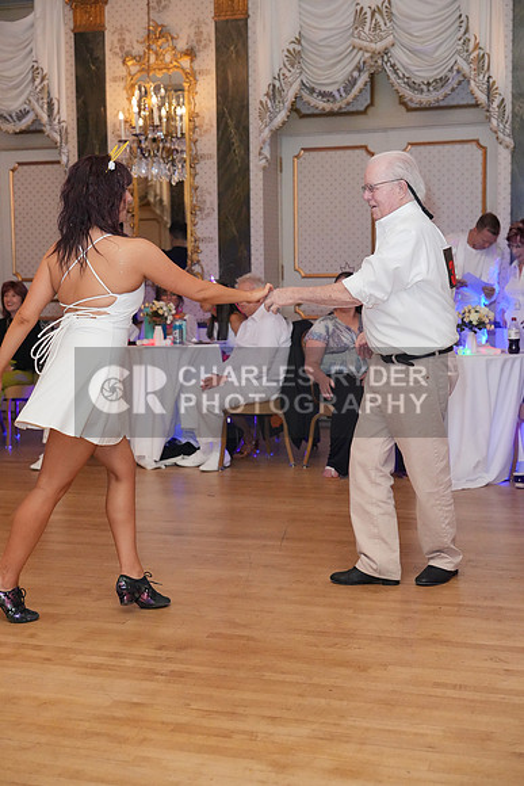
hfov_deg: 27.0
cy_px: 393
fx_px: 1091
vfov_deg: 39.6
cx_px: 262
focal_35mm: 50
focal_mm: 50
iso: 8000
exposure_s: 1/250
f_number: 3.5
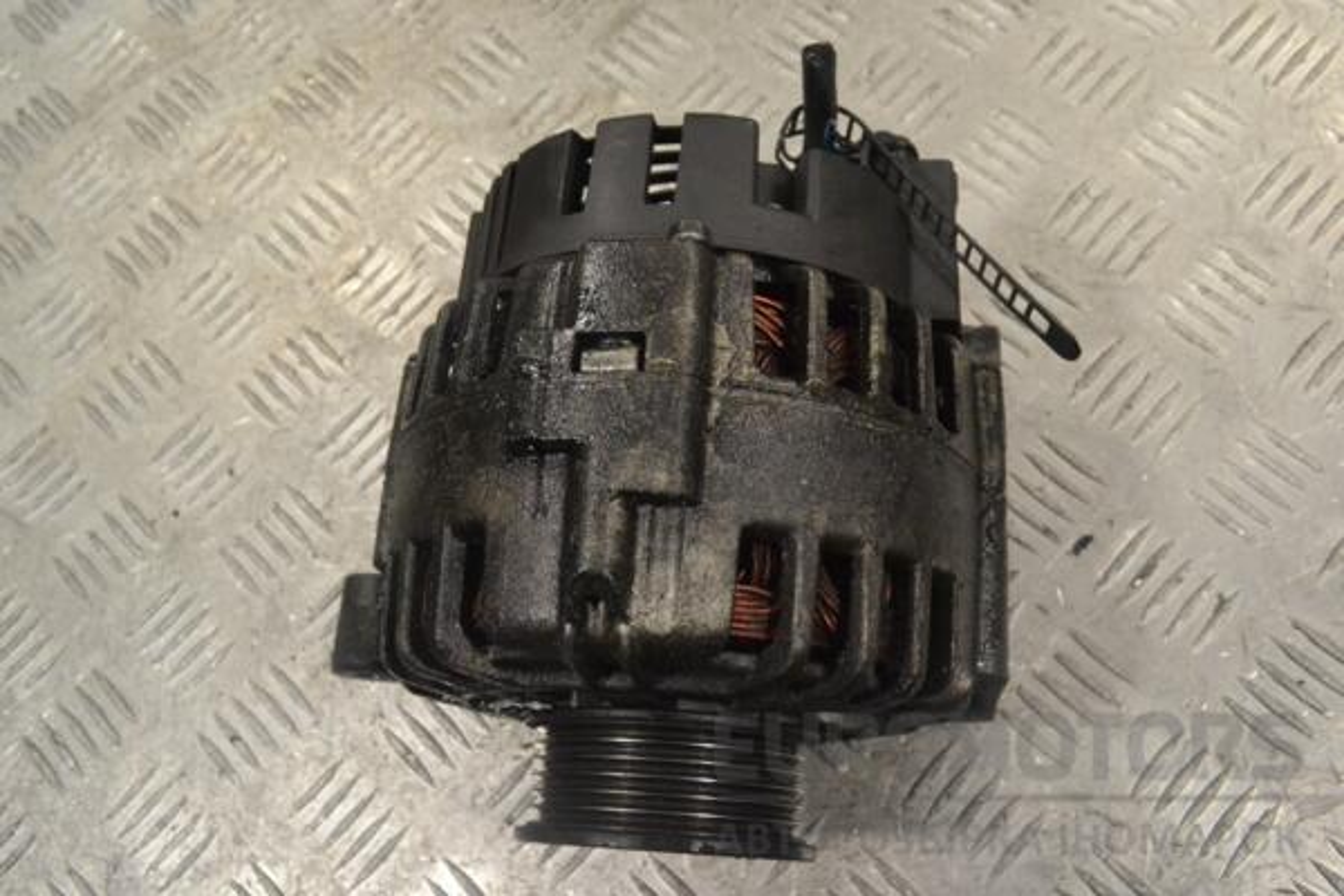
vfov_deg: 40.0
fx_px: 1232
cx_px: 672
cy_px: 448
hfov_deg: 57.2
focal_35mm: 33
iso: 3200
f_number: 9
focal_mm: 22
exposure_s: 1/320
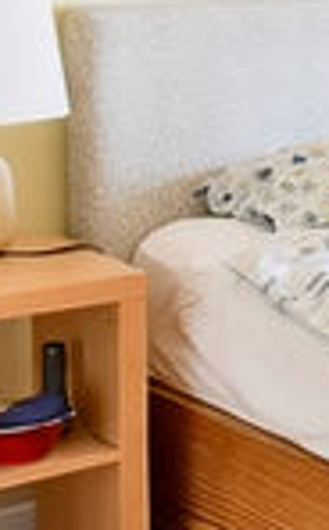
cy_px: -52
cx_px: 1295
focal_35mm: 99
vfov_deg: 20.1
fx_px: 1426
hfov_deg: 8.1
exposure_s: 1/15
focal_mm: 14
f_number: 11
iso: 250
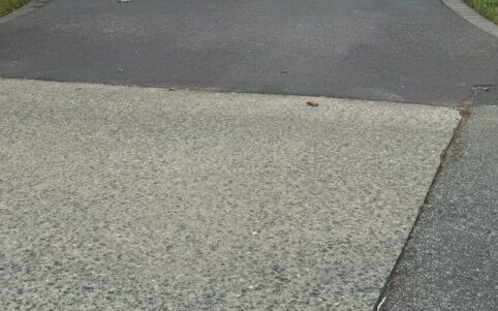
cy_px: -137
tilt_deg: +2.8
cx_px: 328
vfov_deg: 20.0
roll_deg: -1.6
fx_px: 773
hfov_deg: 35.4
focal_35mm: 57
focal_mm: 6.76
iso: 80
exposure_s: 1/3247
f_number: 1.78
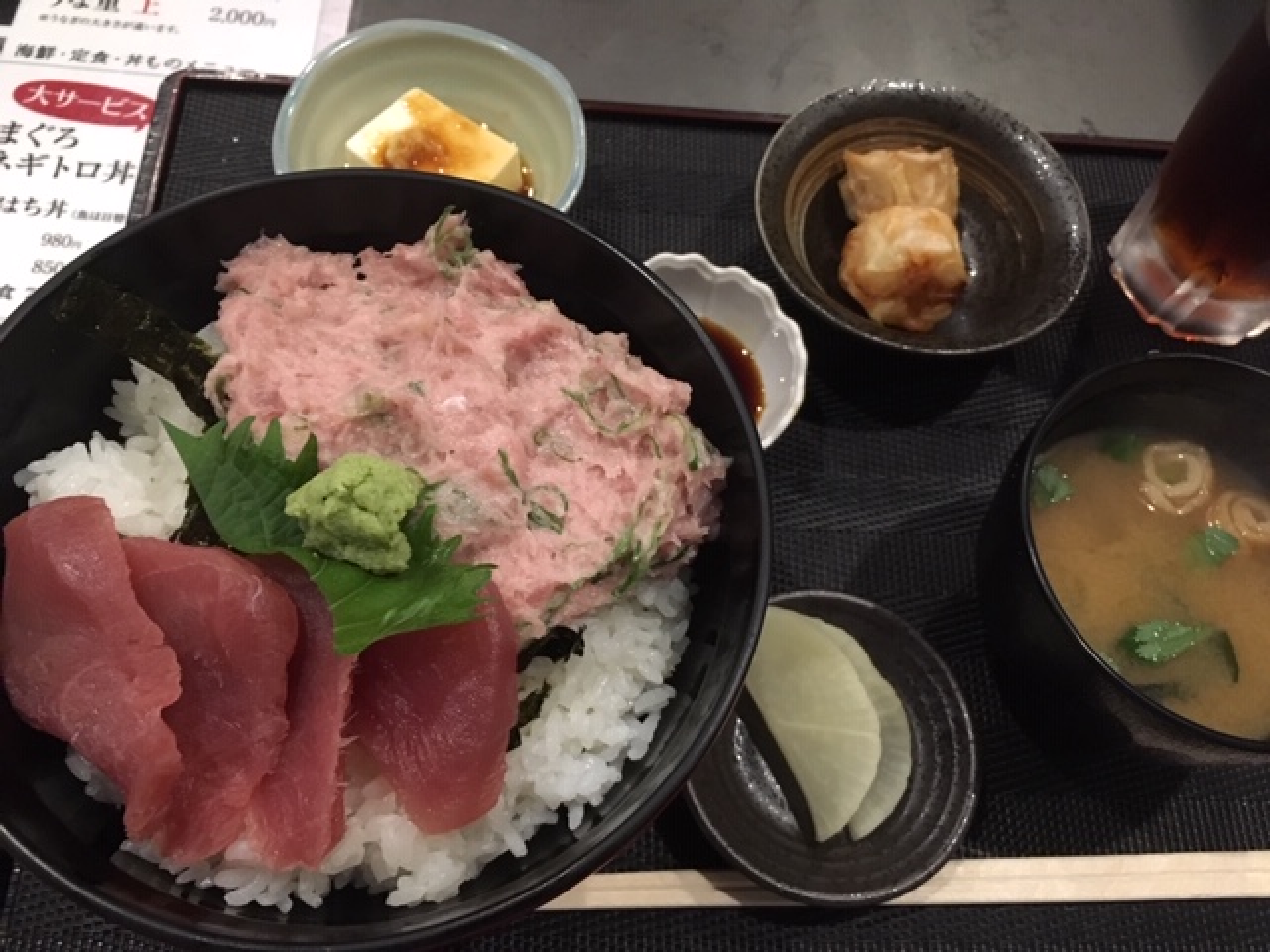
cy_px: 476
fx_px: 1064
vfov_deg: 48.2
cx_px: 635
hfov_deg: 61.7
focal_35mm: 29
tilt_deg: -63.3
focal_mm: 4.15
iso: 250
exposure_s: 1/15
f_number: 2.2
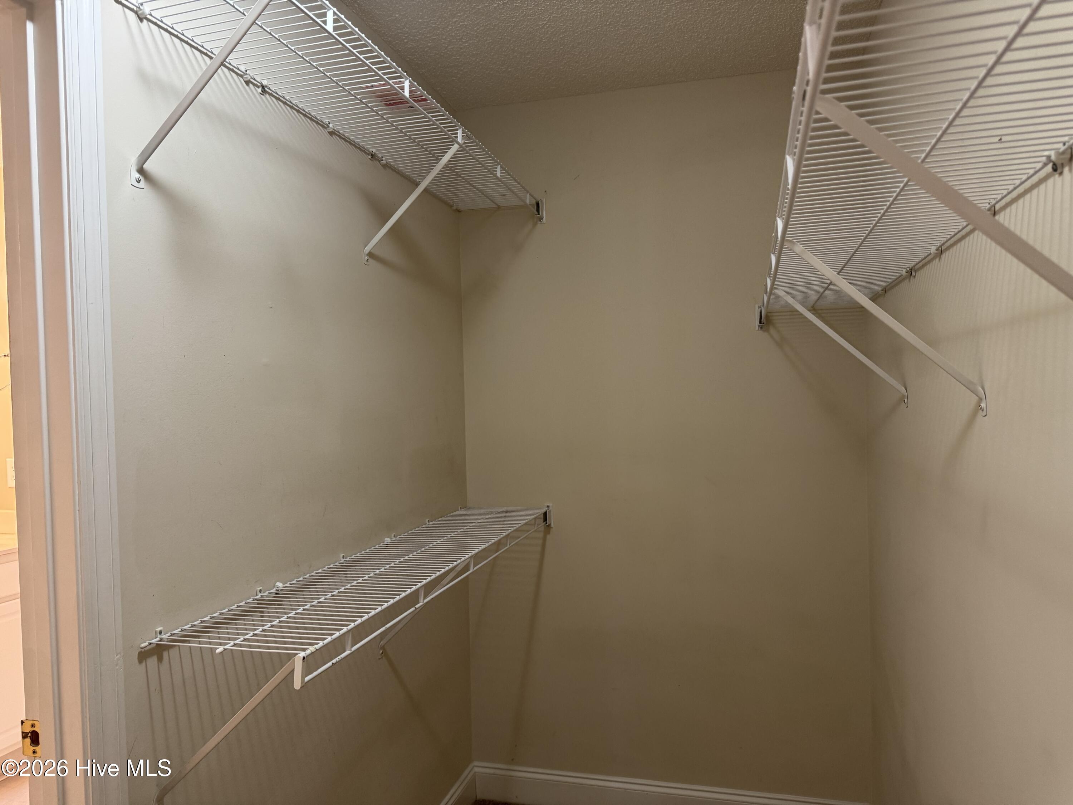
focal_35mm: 24
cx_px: 536
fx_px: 744
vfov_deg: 56.8
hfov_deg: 71.6
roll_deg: +1.8
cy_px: 402
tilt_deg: -1.7
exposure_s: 1/60
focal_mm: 6.76
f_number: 1.78
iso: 200
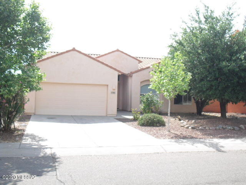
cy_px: 92
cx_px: 123
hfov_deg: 42.9
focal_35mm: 44
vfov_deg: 32.9
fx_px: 313
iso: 400
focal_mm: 7.7
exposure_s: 1/250
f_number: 8.5
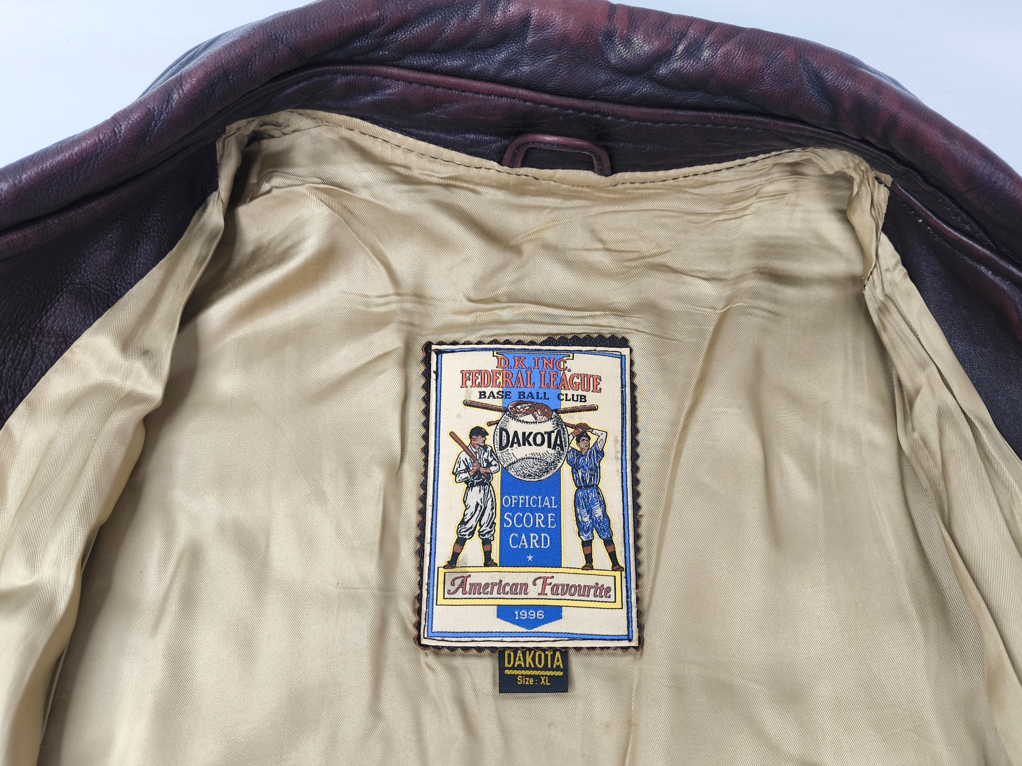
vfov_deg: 56.8
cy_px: 383
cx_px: 511
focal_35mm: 24
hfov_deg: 71.6
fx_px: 709
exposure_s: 1/100
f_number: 1.9
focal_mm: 6.92
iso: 100
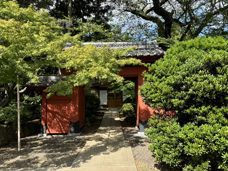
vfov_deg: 53.1
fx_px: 171
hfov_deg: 67.3
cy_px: 86
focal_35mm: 26
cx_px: 114
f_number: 1.6
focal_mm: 5.96
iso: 50
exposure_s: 1/951
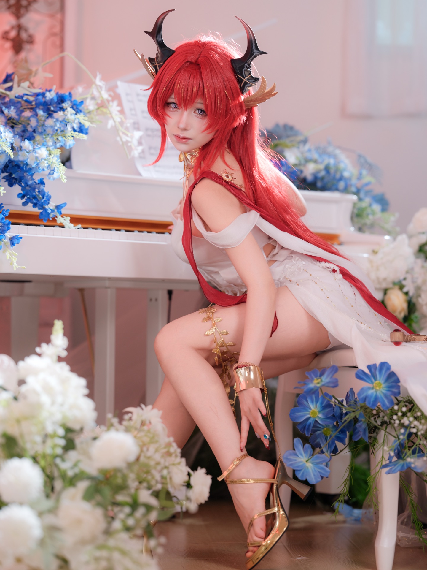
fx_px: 1431
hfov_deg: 17.0
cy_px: 285
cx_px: 214
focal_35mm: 87
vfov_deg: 22.5
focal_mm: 110
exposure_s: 1/200
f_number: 2.8
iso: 800
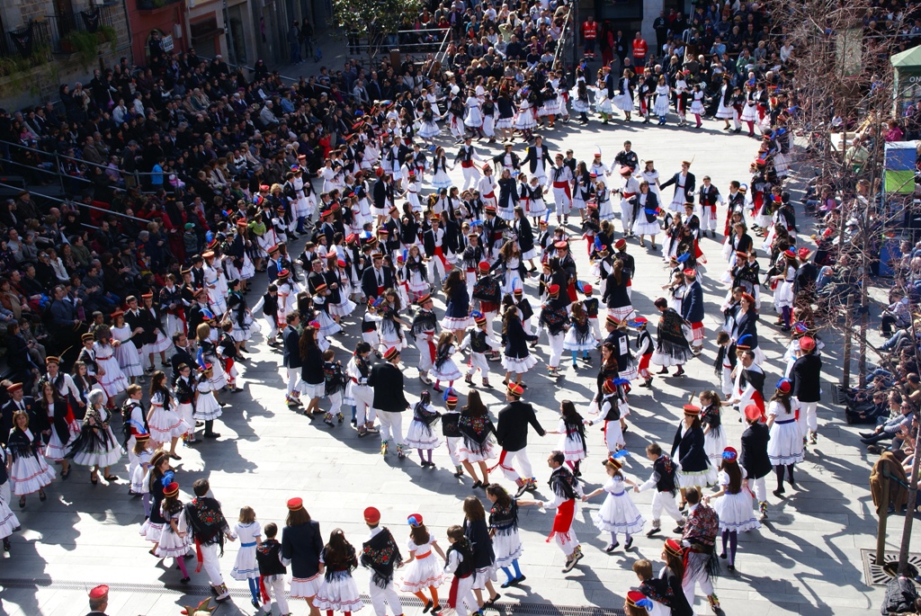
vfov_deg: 25.8
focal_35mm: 52
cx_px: 460
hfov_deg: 37.8
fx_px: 1344
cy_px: 308
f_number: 9
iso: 100
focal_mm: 35
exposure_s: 1/80
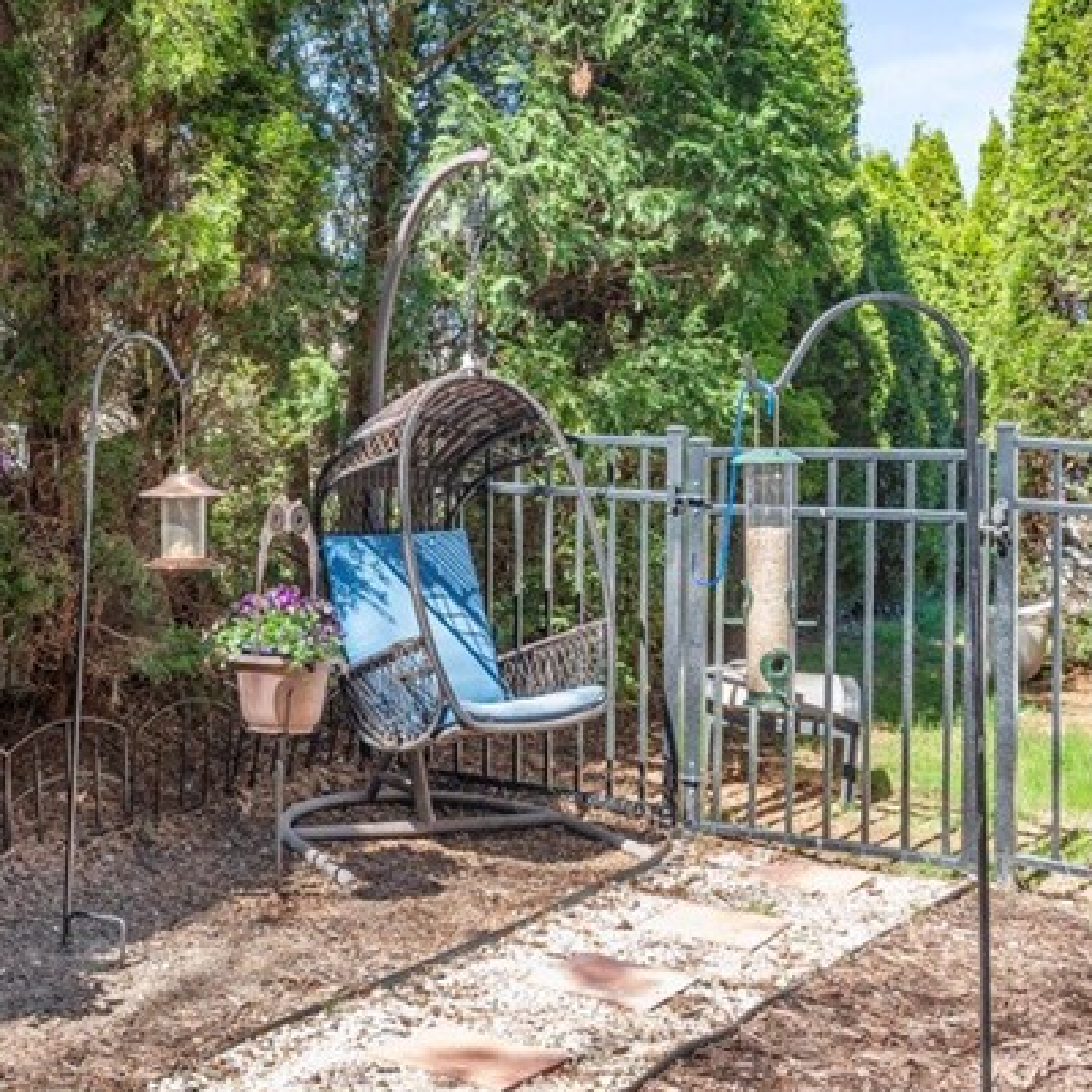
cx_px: 187
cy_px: 444
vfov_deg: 35.8
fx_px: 1683
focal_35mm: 47
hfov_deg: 34.6
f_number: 8
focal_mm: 20.5
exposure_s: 1/50
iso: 400
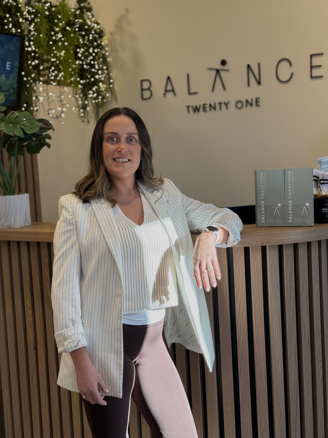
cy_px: 219
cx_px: 164
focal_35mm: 48
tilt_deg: -6.4
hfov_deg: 30.3
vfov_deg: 39.7
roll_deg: +3.0
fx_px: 606
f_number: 1.78
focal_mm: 6.76
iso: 100
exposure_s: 1/200
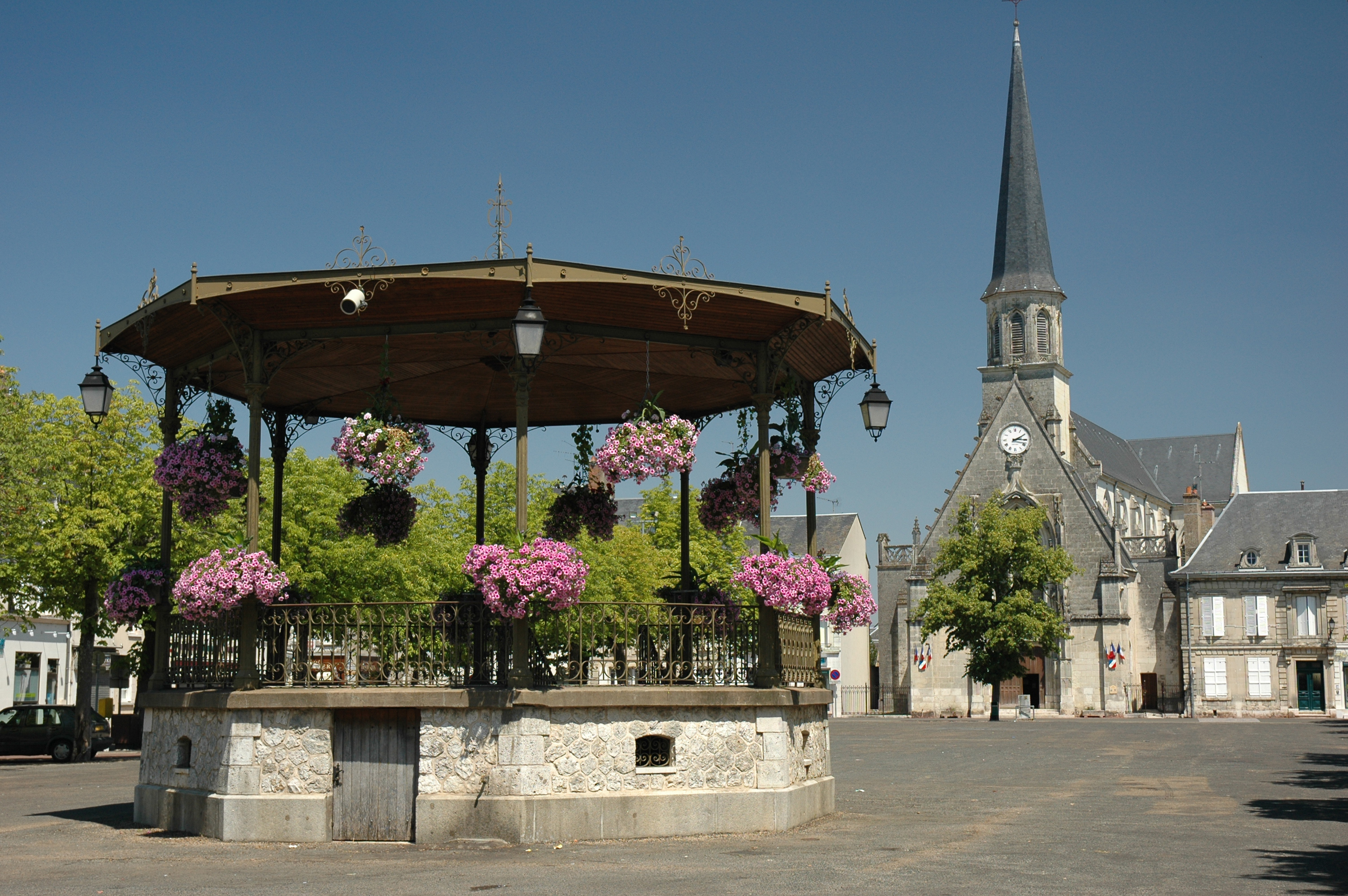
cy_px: 448
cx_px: 674
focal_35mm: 52
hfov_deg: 37.9
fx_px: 1964
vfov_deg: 25.7
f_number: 7.1
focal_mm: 35
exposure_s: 1/200
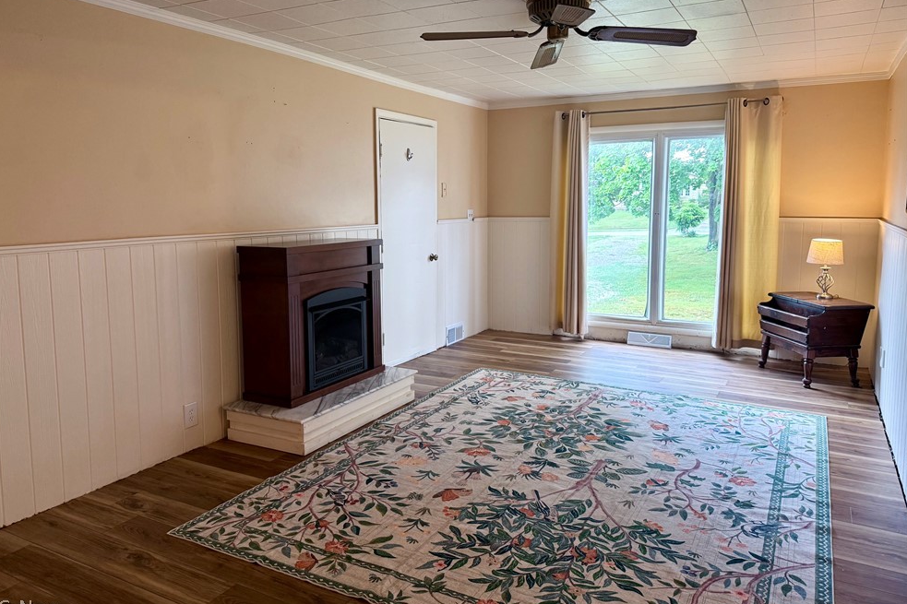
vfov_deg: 49.4
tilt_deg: -5.9
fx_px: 655
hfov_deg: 69.4
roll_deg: +0.2
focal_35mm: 26
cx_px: 438
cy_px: 269
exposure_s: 1/60
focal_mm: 6.76
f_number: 1.78
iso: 160
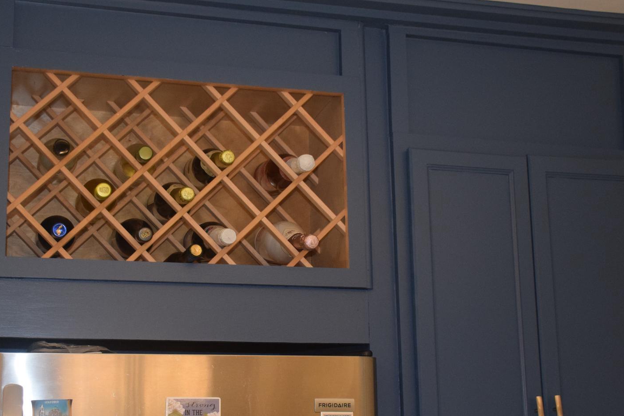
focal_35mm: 59
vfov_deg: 23.0
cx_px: 266
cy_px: 258
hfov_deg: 34.0
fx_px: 1018
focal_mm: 27
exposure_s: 1/60
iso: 1600
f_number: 4
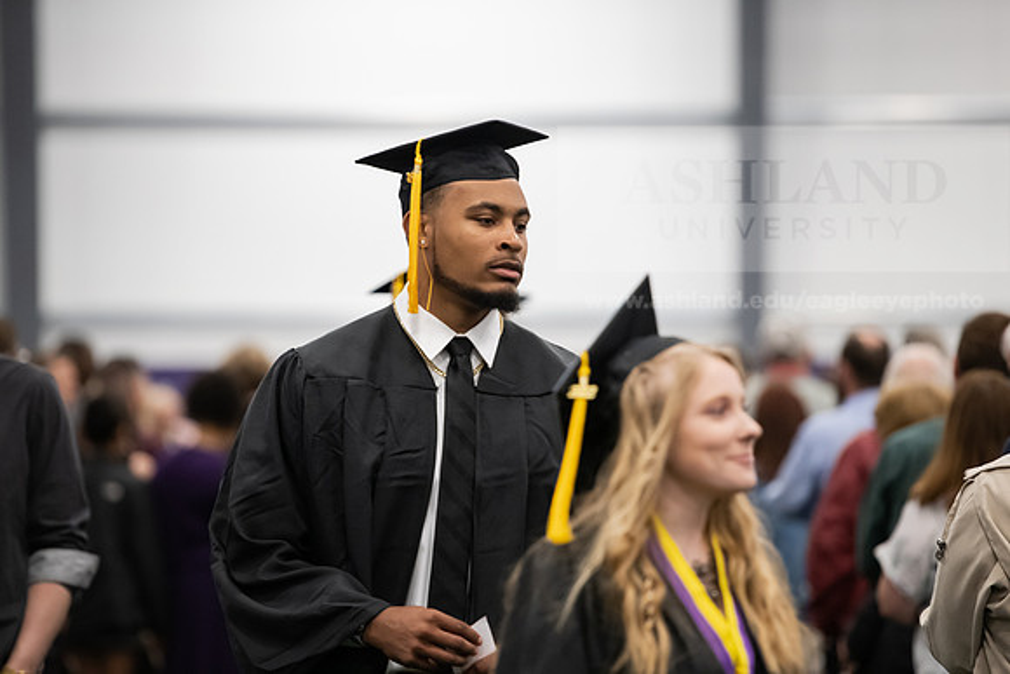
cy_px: 337
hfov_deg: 11.1
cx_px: 505
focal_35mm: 185
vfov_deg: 7.4
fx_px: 5191
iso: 3200
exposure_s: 1/200
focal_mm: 185
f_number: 3.2
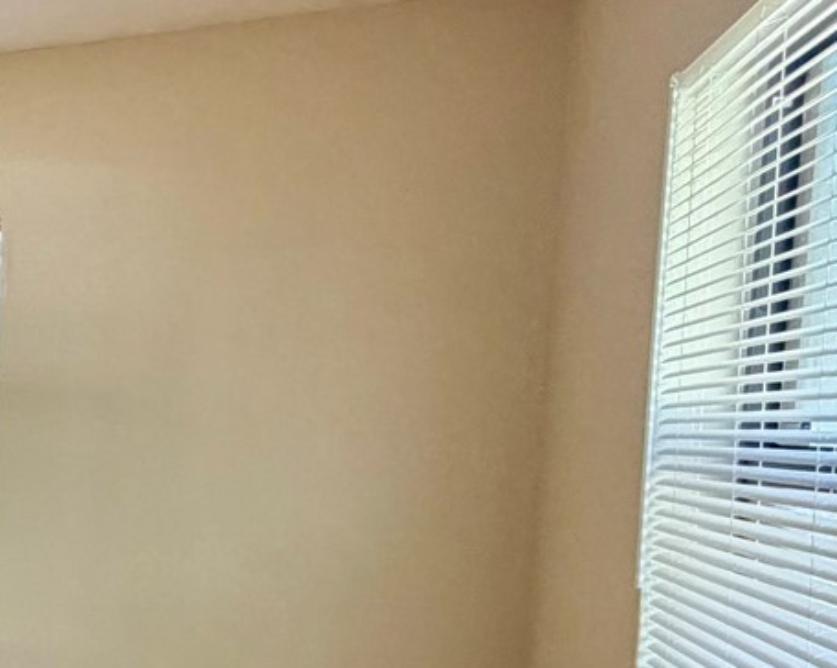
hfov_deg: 27.5
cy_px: 457
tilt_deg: -2.2
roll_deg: -1.4
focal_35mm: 48
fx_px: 1188
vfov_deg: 31.1
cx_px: -402
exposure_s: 1/120
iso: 320
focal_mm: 2.22
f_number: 2.2
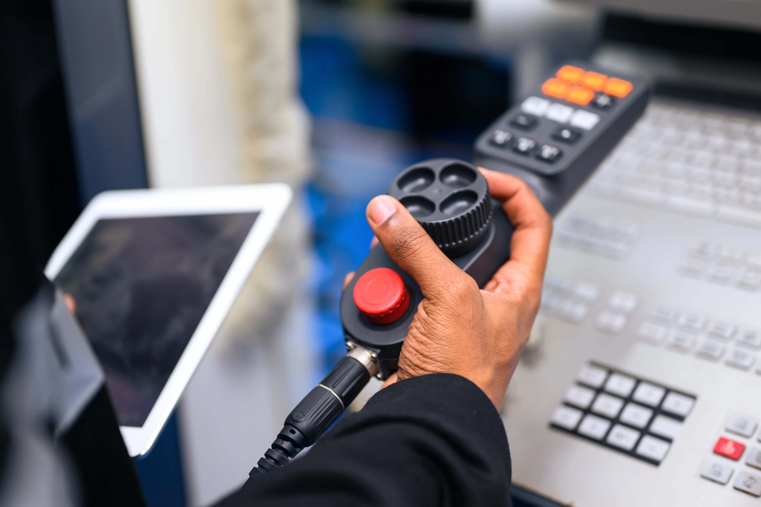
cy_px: 254
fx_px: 1057
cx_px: 380
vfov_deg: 27.0
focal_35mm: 50
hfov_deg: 39.6
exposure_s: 1/320
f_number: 1.8
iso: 1000
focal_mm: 50
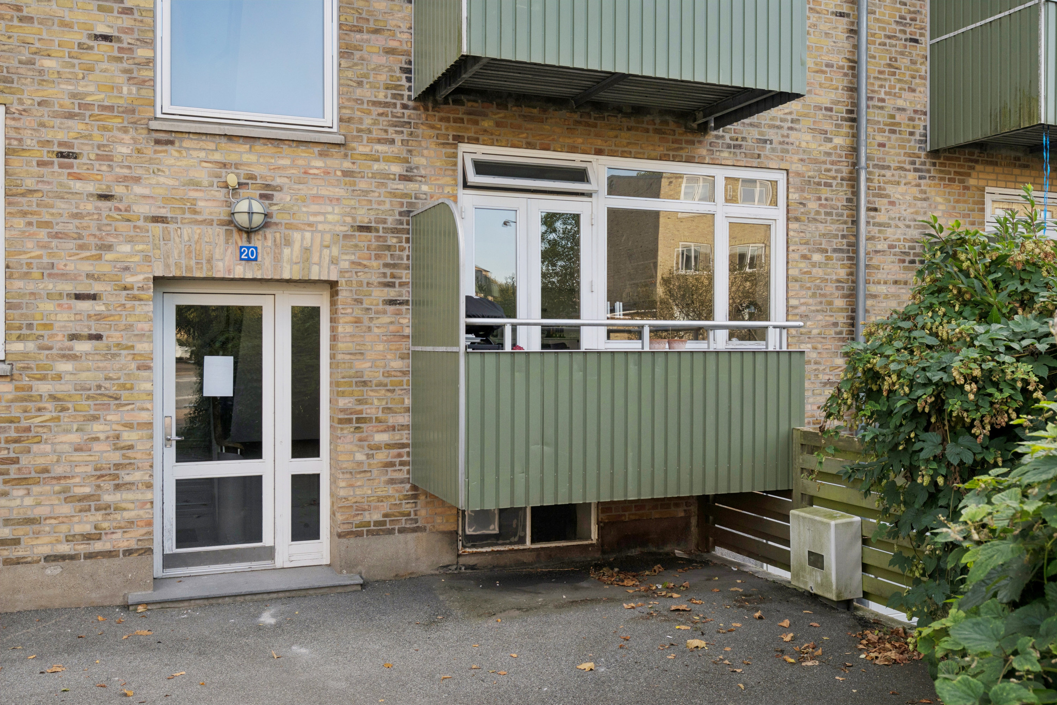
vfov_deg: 40.0
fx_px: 969
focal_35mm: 33
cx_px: 528
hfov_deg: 57.2
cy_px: 352
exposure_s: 1/125
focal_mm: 22
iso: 160
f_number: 9
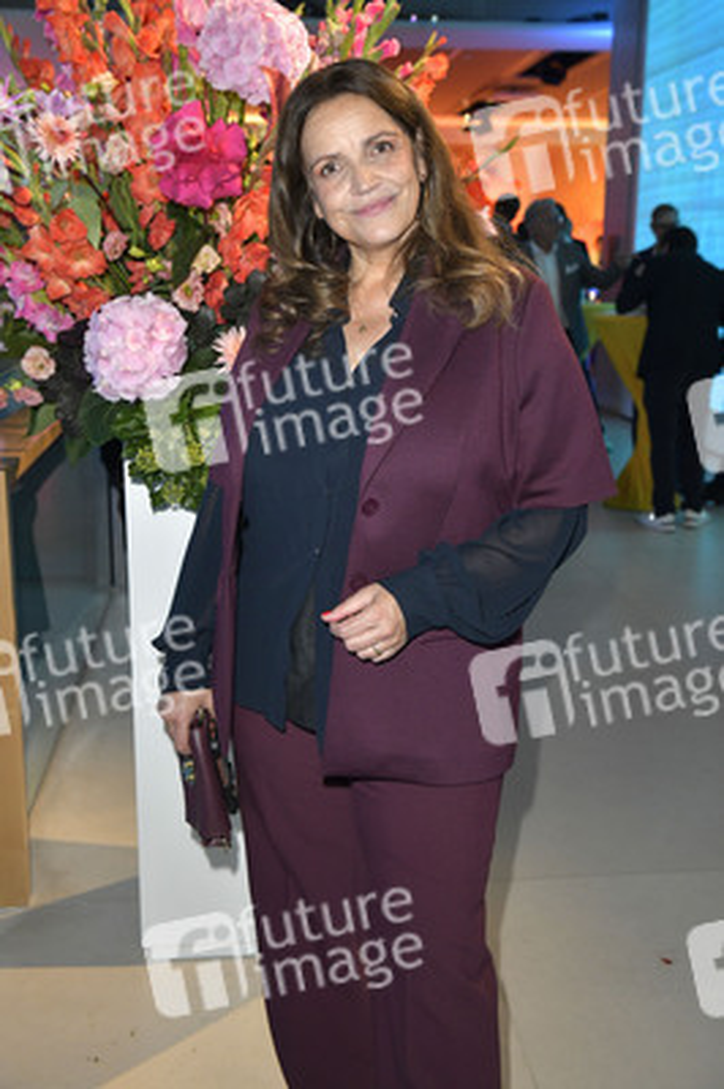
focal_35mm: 38
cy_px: 544
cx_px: 362
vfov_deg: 50.7
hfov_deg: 35.0
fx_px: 1148
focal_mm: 38
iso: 2500
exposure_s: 1/200
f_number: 5.6
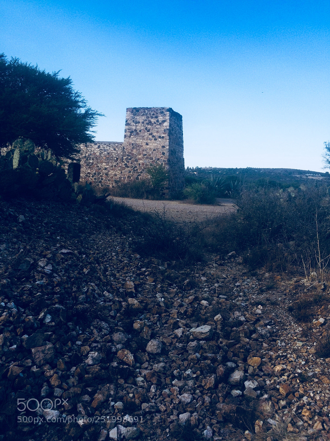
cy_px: 220
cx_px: 165
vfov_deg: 61.7
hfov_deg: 48.2
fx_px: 369
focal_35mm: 29
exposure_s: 1/977
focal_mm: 4.15
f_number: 2.2
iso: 32
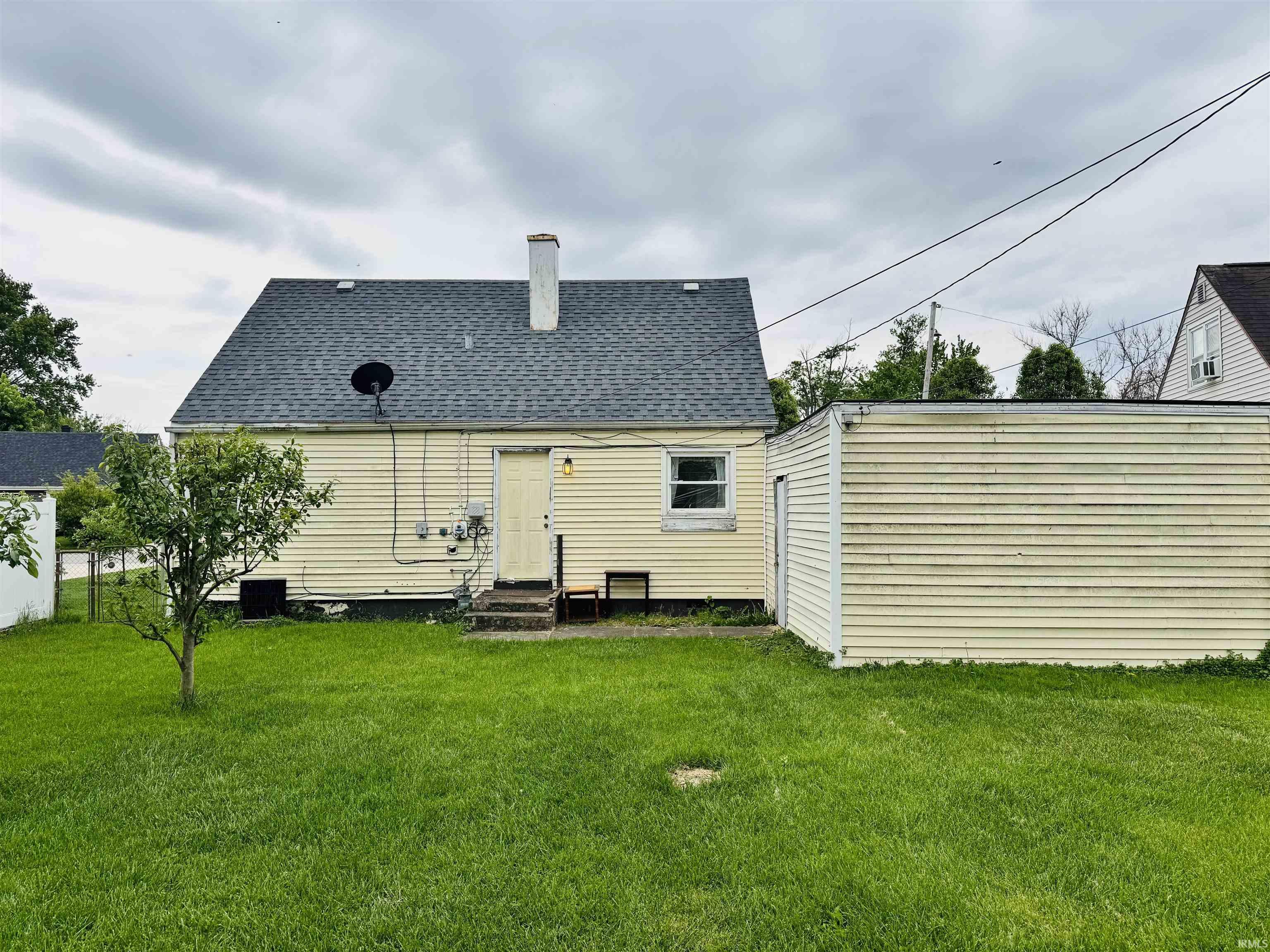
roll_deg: +0.6
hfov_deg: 71.6
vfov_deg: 56.8
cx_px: 635
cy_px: 476
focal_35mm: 24
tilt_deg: +2.2
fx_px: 881
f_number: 1.78
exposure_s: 1/2604
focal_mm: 6.76
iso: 80
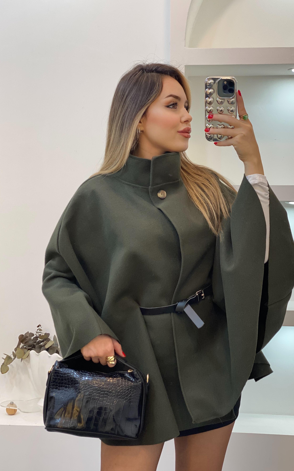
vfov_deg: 36.3
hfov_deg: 23.1
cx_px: 167
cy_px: 238
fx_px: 718
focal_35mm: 56
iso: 100
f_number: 2
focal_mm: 6
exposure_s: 1/100
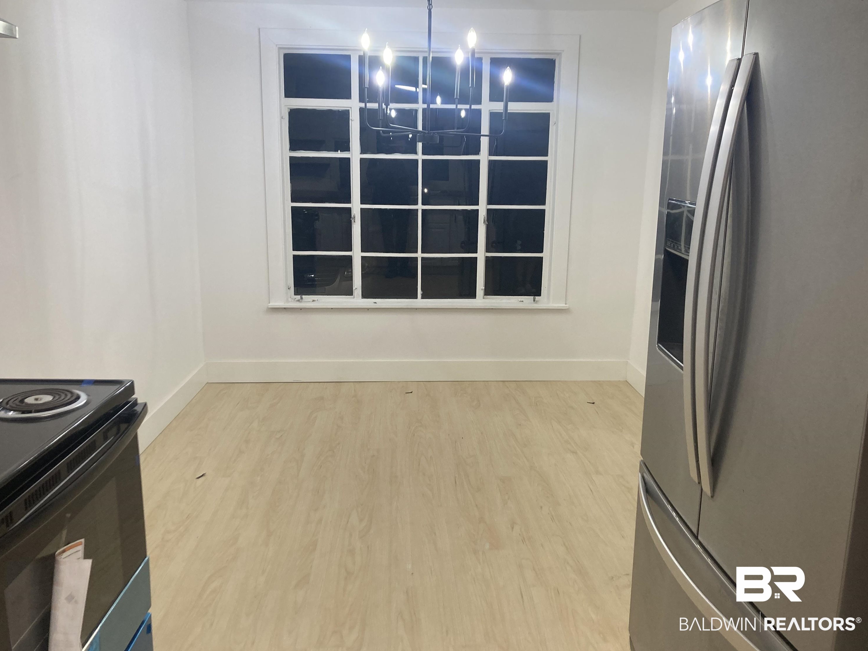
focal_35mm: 29
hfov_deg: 61.7
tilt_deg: -10.9
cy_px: 327
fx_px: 727
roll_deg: -1.1
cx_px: 433
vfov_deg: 48.2
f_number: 1.8
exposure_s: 1/60
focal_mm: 3.99
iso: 80
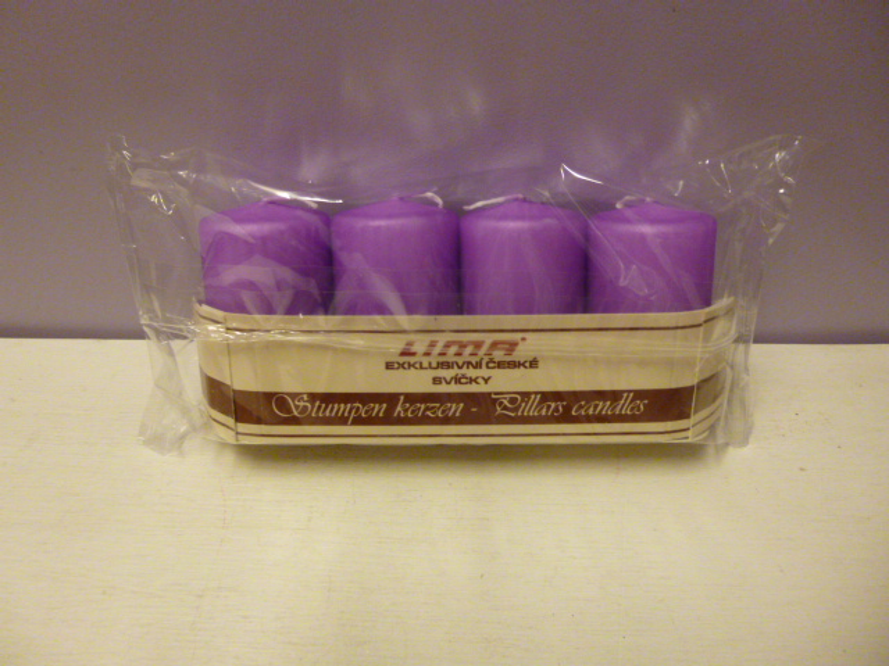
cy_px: 333
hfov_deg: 69.4
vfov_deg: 54.9
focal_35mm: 25
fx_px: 642
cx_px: 444
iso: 400
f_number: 3.1
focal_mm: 4.5
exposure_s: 1/30
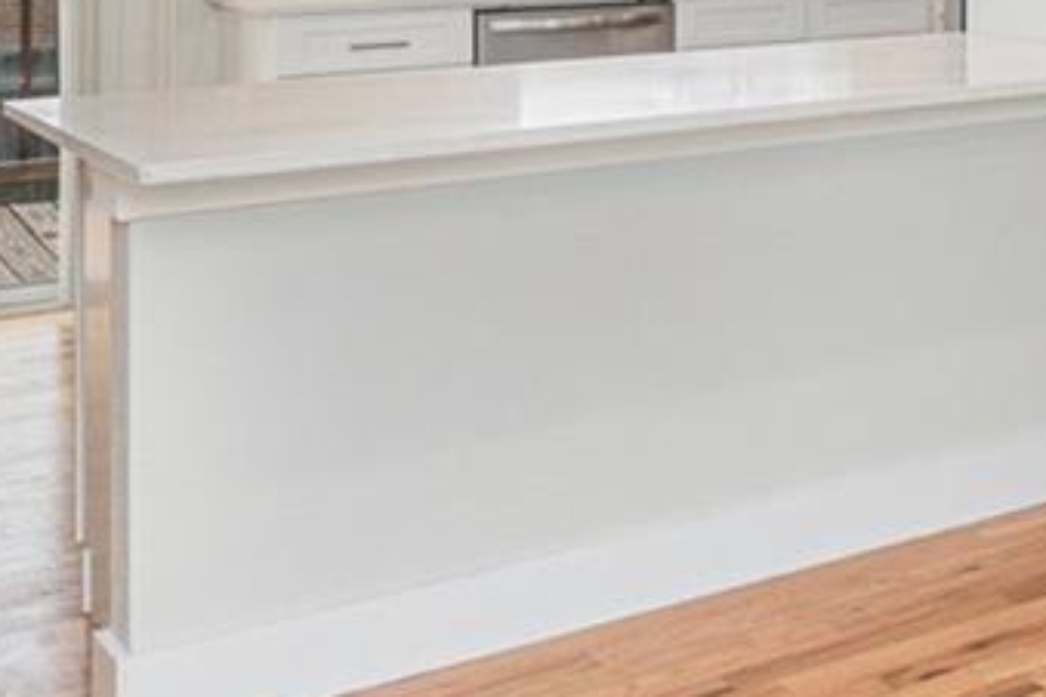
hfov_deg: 26.0
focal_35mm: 66
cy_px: -202
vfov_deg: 19.1
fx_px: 1918
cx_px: 1364
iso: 400
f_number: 8
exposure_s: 1/200
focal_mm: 14
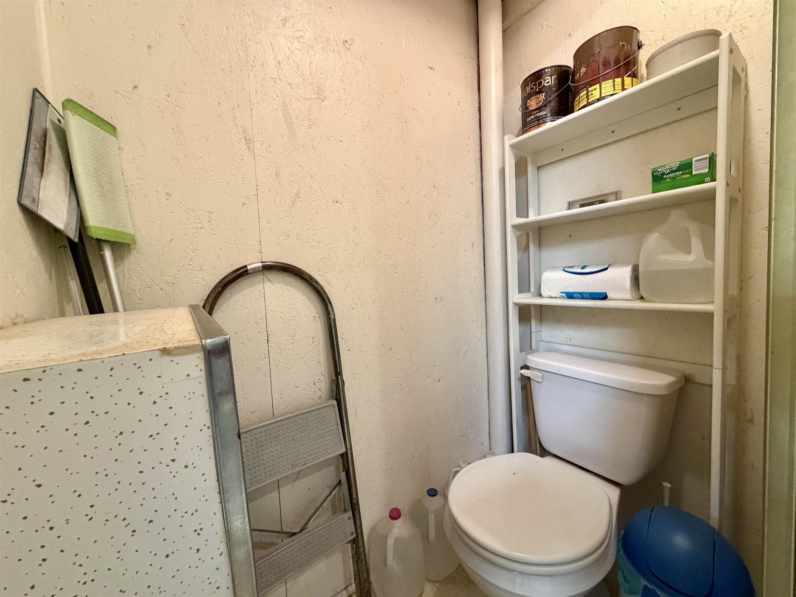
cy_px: 298
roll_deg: +2.6
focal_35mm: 14
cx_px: 398
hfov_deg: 102.1
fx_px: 322
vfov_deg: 85.7
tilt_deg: -3.2
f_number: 2.2
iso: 500
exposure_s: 1/60
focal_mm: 2.22
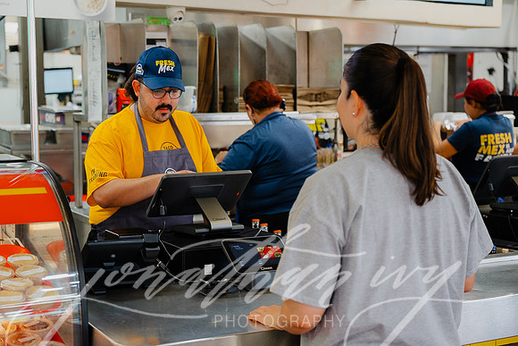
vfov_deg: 23.8
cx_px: 259
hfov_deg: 35.0
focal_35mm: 57
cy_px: 173
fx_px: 820
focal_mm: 57
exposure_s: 1/125
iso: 1250
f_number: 3.5
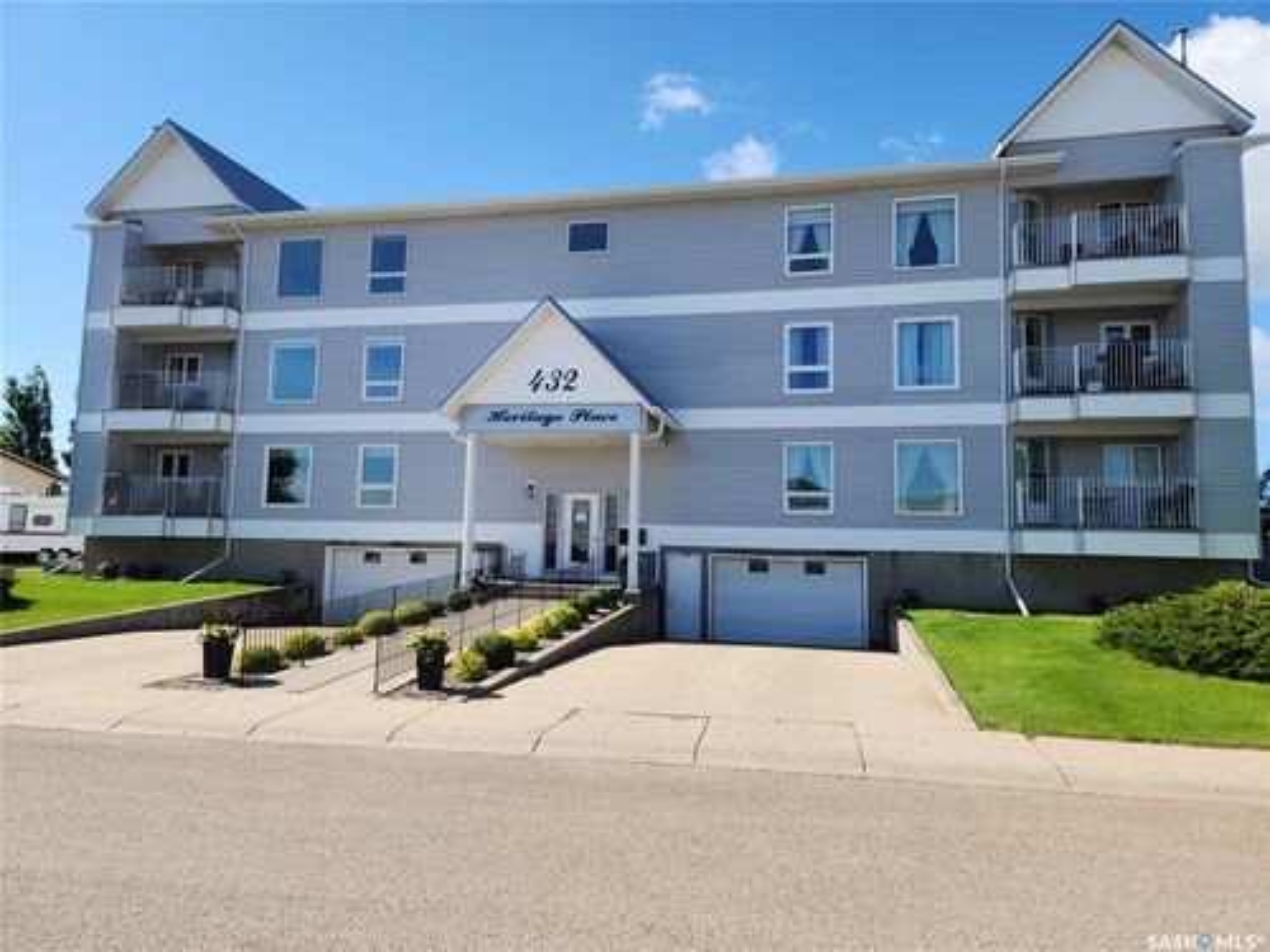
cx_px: 635
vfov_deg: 58.9
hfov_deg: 73.9
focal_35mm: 23
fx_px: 844
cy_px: 476
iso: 20
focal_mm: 5.4
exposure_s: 1/1238
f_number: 1.8
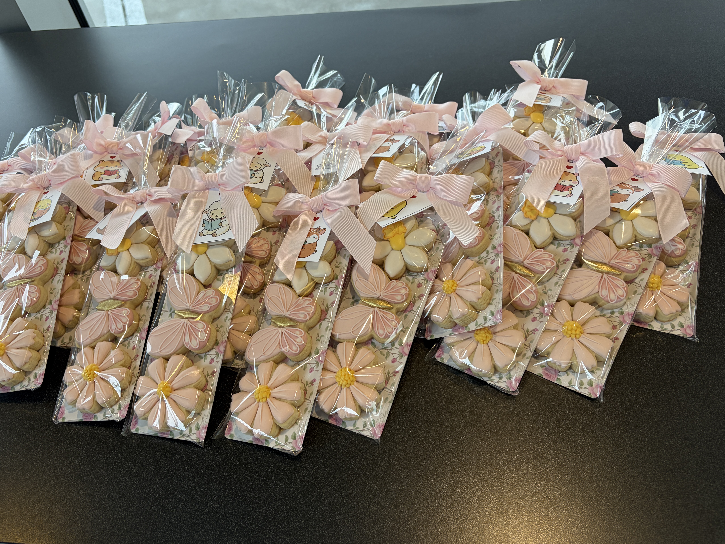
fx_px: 607
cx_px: 325
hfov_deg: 61.5
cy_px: 248
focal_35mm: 29
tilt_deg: -49.7
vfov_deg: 48.2
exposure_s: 1/122
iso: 80
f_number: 1.6
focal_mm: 5.96
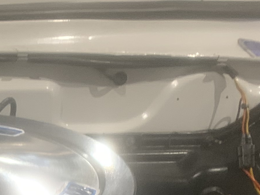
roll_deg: -0.9
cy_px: 398
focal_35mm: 117
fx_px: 879
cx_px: -67
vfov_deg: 11.4
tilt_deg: -37.5
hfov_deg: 16.0
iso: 400
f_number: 1.8
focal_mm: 4.25
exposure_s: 1/25
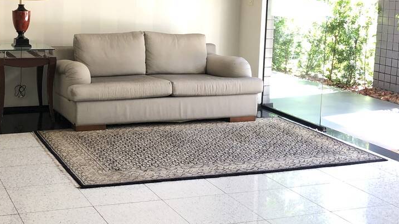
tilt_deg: -5.2
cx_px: 99
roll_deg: -0.3
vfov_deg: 19.5
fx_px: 645
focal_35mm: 61
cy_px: 40
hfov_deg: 33.6
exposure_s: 1/40
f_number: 1.8
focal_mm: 4
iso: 25
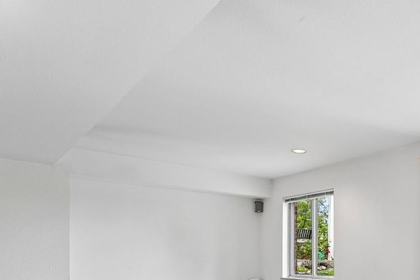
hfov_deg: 49.6
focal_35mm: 31
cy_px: 264
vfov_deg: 38.3
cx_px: 414
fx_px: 365
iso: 320
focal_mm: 14.6
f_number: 8
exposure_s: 1/30
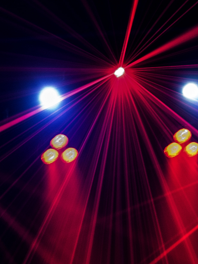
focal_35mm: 179
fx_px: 1365
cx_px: 156
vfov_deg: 11.0
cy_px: 199
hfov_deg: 8.3
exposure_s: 1/6
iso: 1600
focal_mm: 38
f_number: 2.8
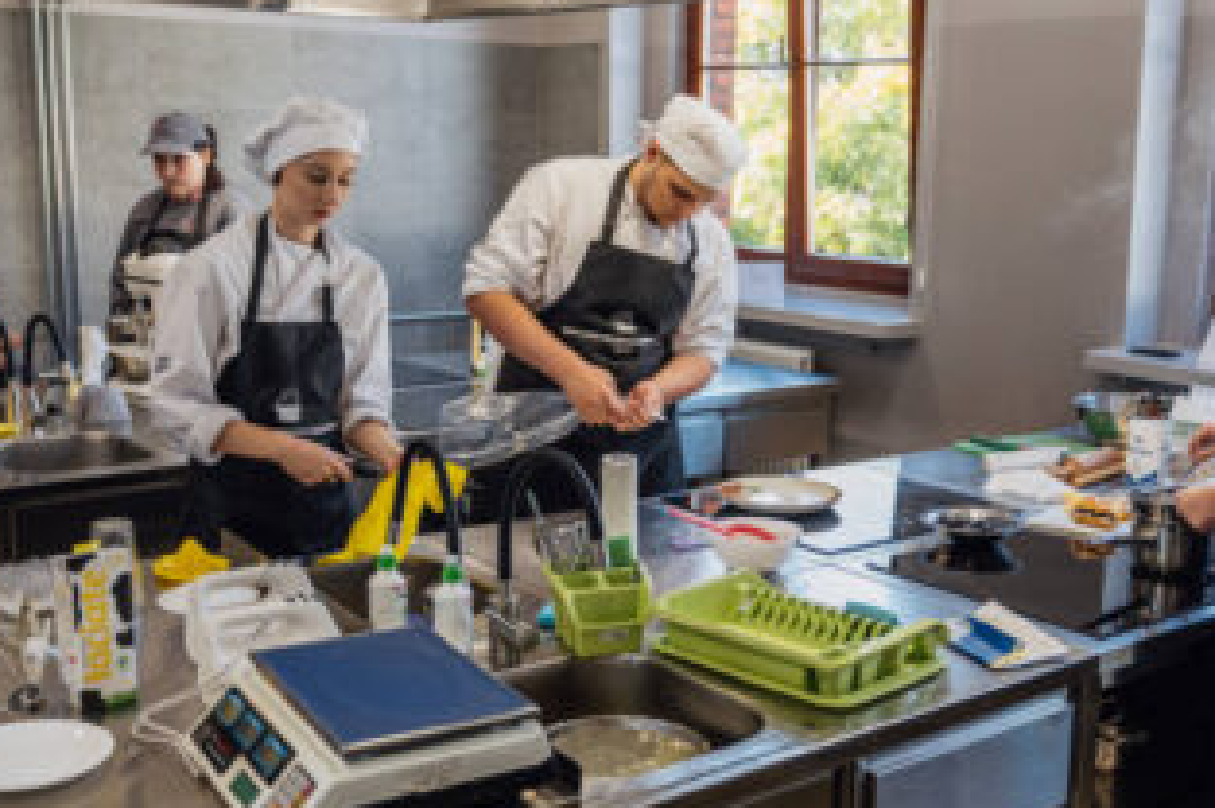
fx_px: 1450
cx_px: 660
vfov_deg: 31.1
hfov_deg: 45.4
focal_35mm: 43
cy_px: 420
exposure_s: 1/400
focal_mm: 28
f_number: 2.8
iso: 1000
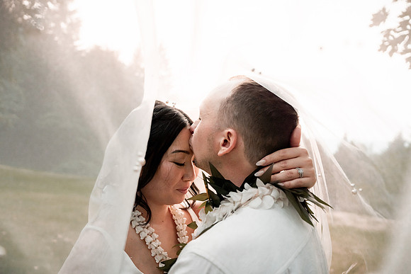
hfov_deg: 73.7
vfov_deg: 53.2
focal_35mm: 24
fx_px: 274
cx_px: 206
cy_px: 137
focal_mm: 24
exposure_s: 1/1600
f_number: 2.8
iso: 1250
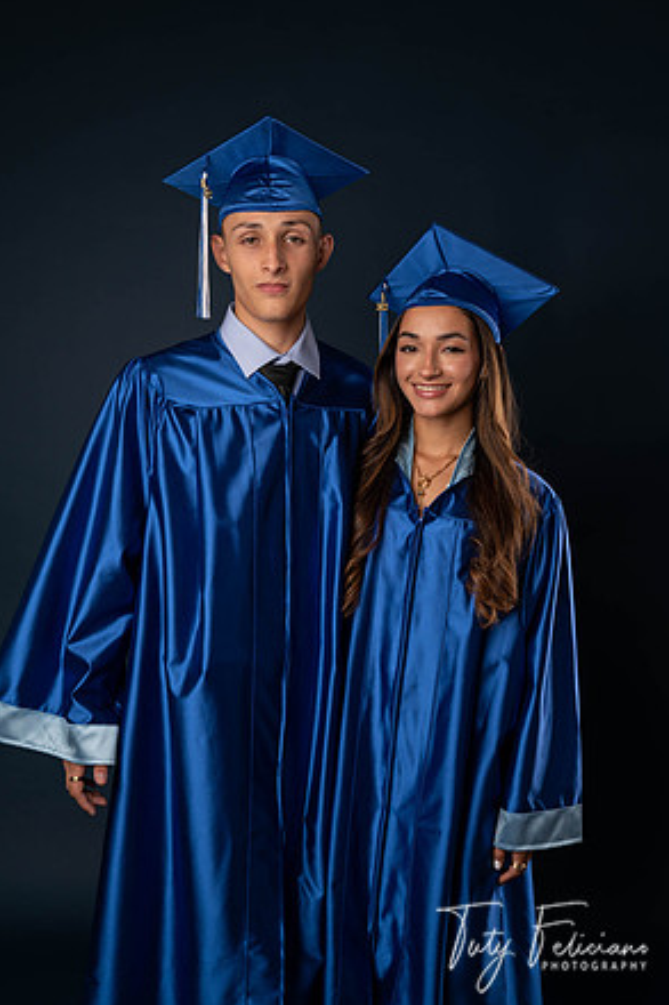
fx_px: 1227
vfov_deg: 44.5
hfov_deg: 30.5
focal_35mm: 44
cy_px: 505
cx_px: 340
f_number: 5.6
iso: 200
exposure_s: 1/125
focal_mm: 43
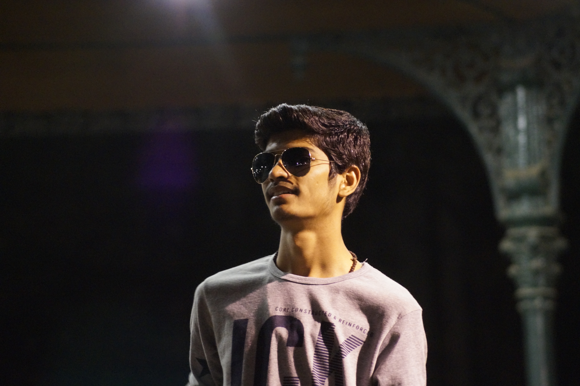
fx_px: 4831
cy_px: 193
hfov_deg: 6.9
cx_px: 290
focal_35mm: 300
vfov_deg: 4.6
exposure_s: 1/13
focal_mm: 200
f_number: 5.6
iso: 3200
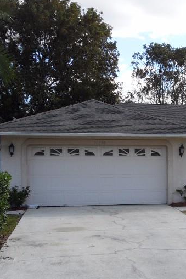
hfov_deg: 19.7
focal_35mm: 67
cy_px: 178
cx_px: 183
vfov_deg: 29.9
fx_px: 520
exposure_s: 1/350
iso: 80
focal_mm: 5.7
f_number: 3.7
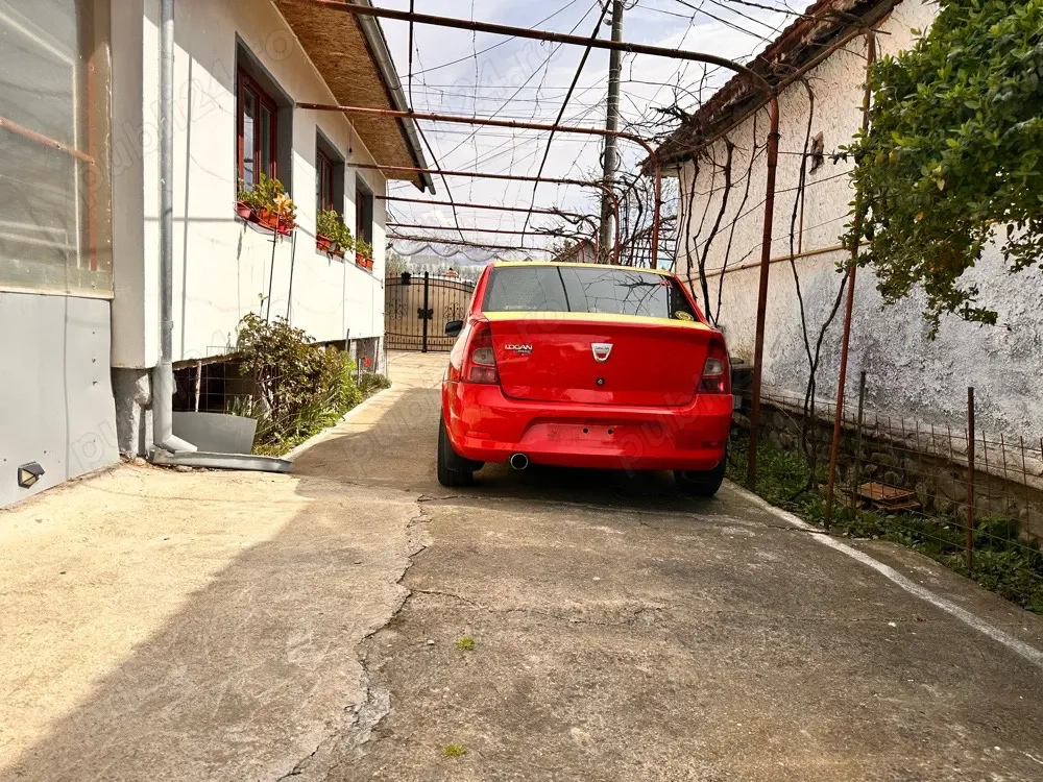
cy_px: 391
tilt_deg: -5.5
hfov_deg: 71.6
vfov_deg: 56.8
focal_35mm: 24
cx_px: 522
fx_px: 723
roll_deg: -2.7
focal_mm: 6.86
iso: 80
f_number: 1.78
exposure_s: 1/4348
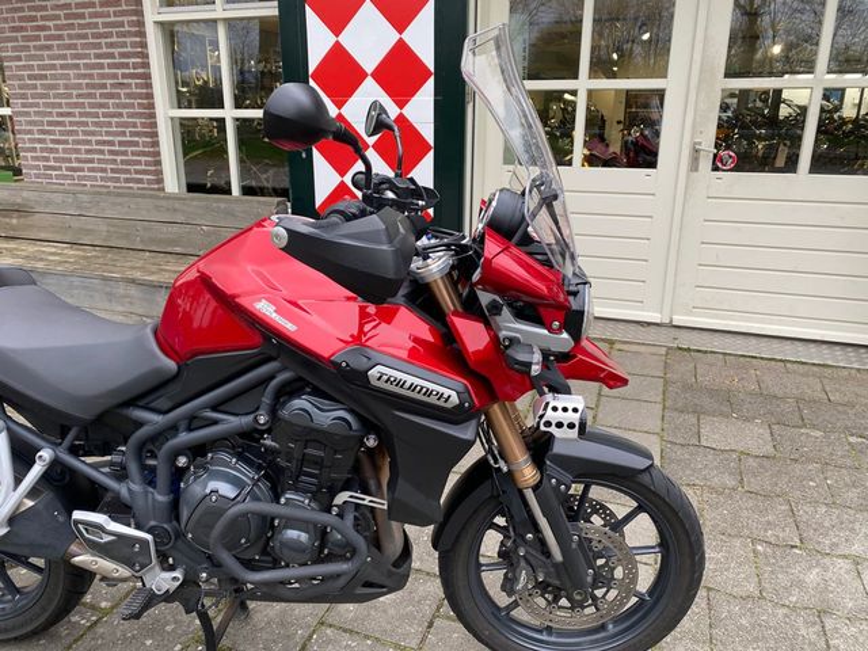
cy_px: 326
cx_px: 434
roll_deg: +0.2
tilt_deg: -17.4
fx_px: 652
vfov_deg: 53.1
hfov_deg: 67.3
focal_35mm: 26
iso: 100
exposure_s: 1/121
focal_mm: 4.25
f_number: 1.8
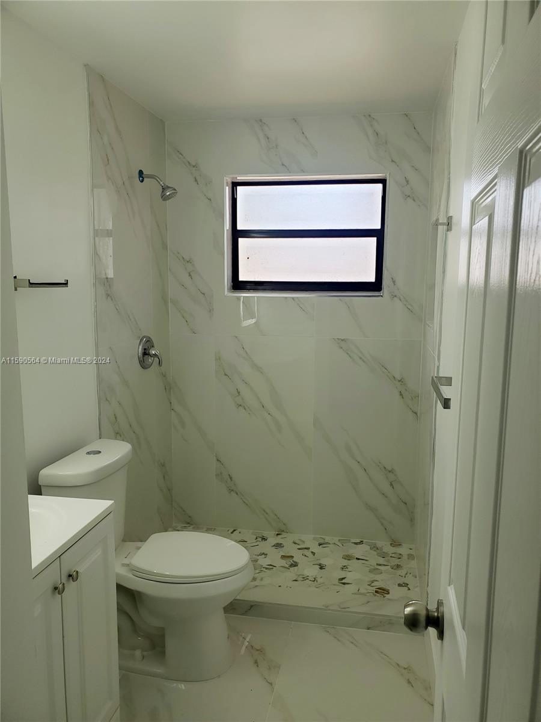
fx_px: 542
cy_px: 361
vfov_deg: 67.3
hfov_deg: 53.1
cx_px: 270
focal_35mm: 26
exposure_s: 1/145
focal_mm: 4.3
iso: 50
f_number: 2.4
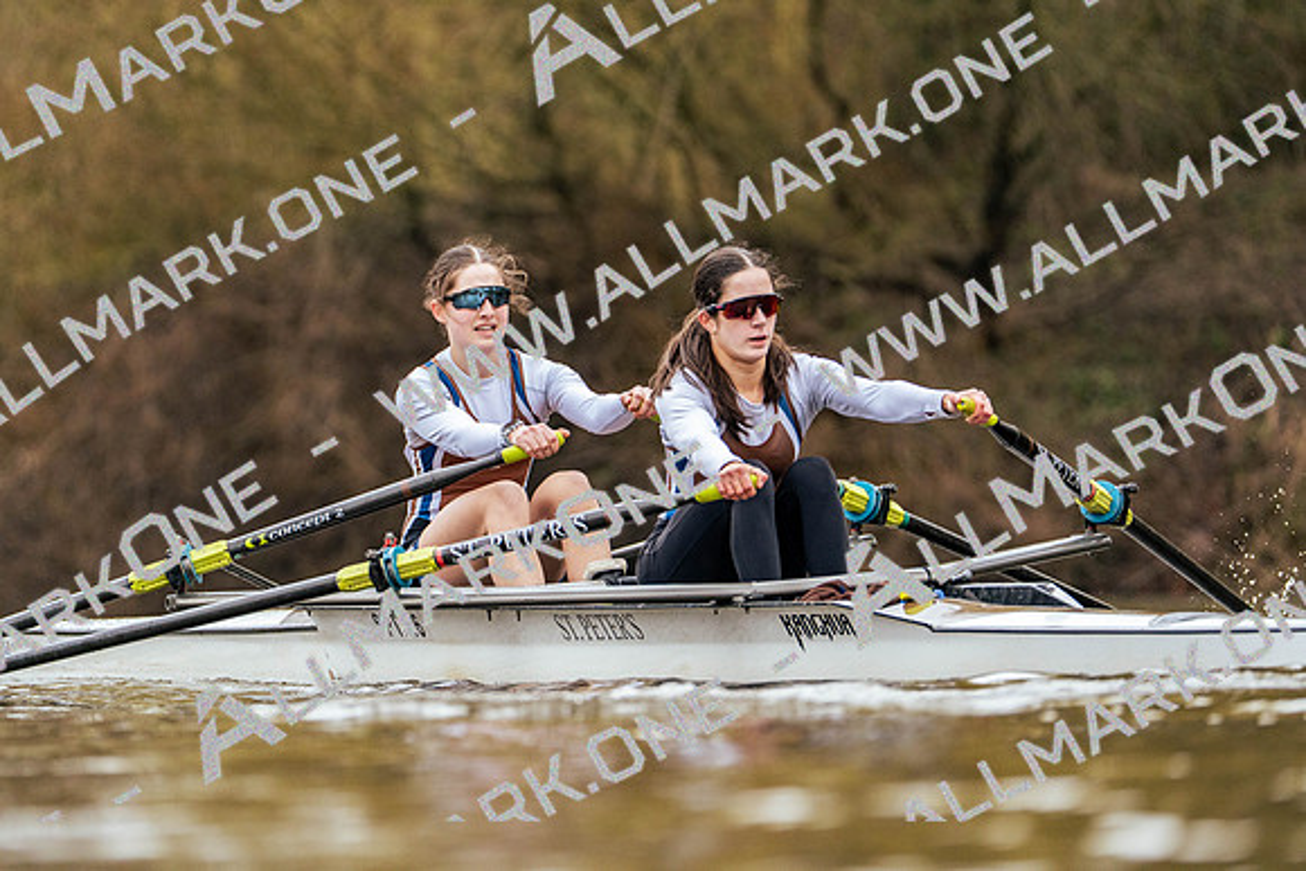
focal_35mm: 426
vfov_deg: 3.2
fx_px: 15457
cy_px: 436
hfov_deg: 4.8
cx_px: 653
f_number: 6.3
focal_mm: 426
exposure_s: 1/2000
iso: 2500
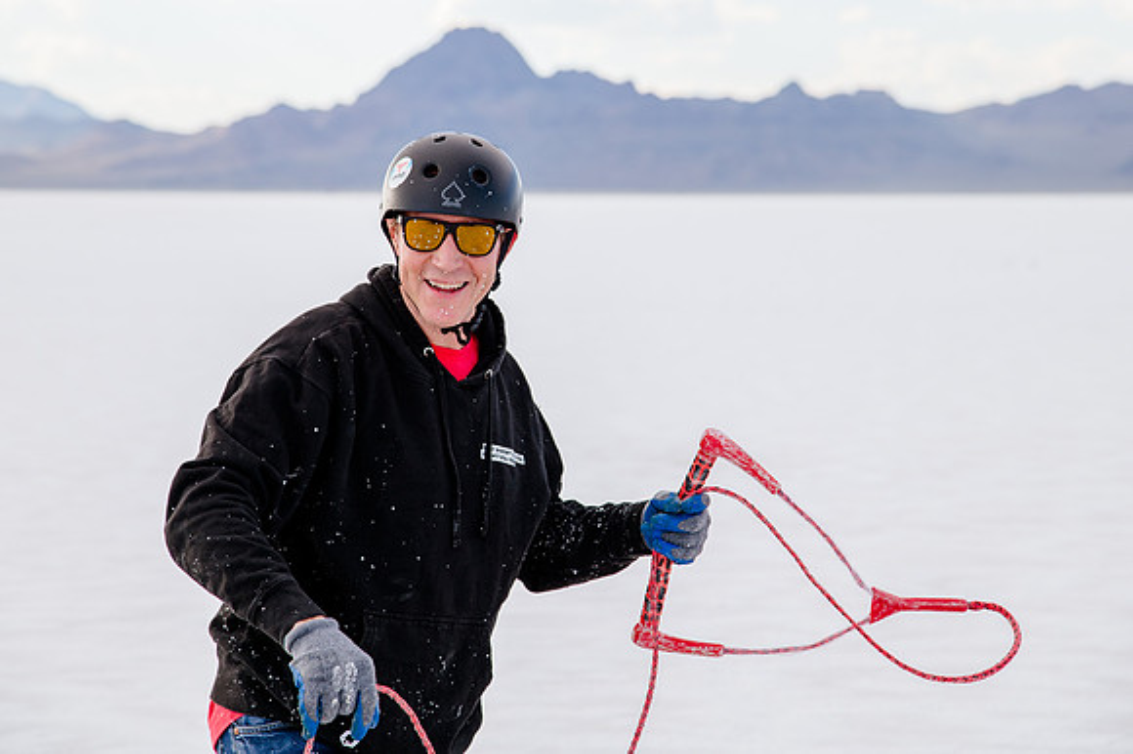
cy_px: 307
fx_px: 3913
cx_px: 566
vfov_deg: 11.0
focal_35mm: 124
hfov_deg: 16.5
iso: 250
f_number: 5.6
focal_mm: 105
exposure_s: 1/640
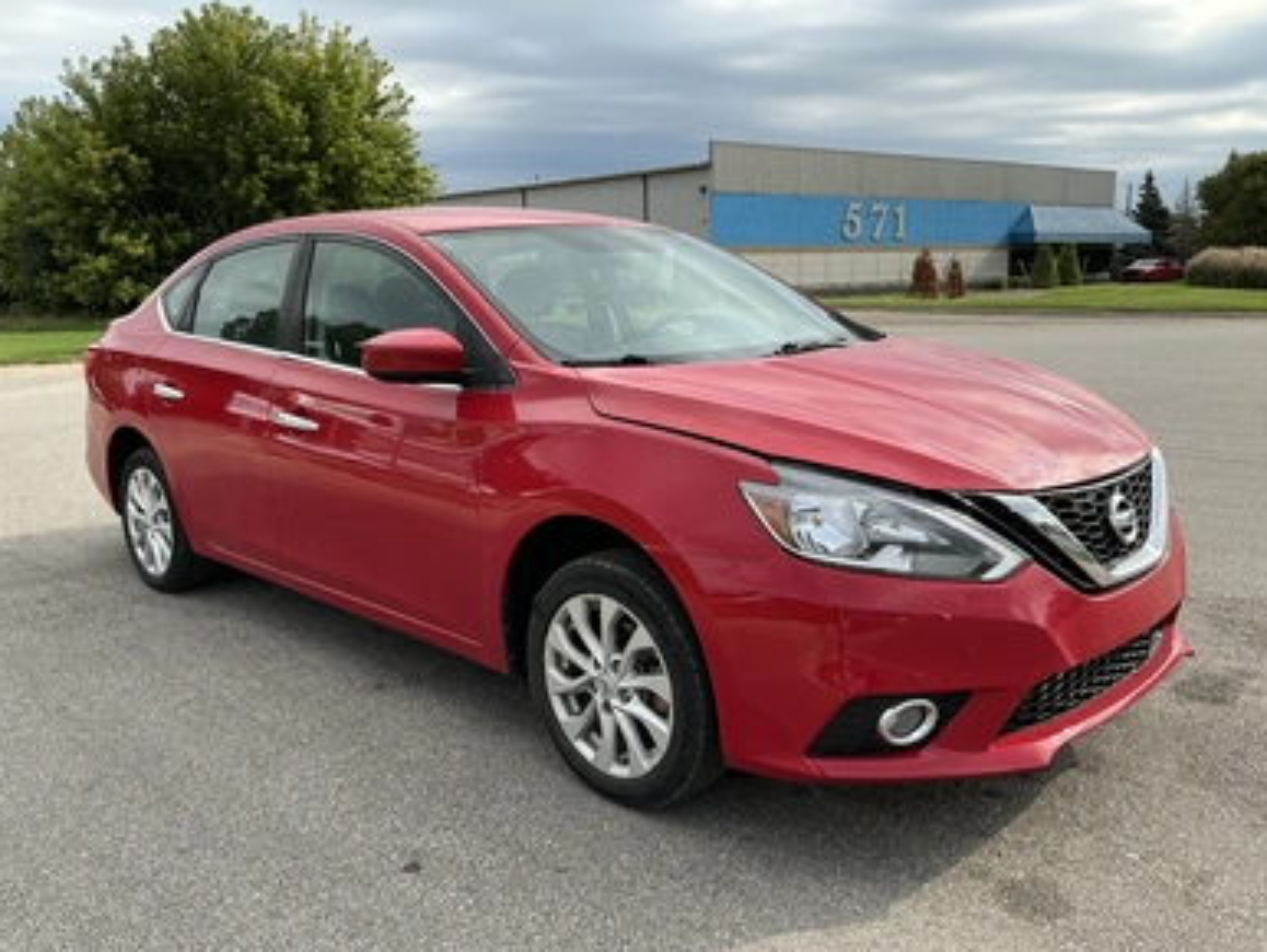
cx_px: 640
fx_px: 1062
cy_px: 483
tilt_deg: -9.6
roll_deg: +1.0
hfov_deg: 61.6
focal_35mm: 29
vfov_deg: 48.3
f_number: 1.8
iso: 25
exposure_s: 1/700
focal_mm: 3
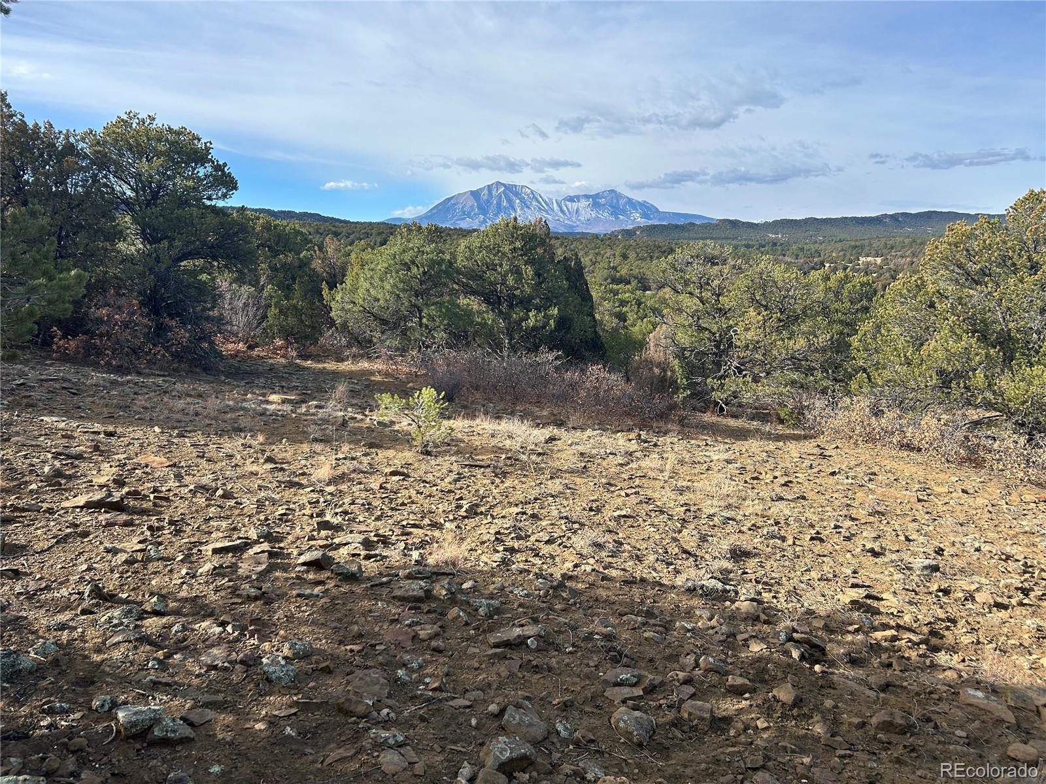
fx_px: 786
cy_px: 392
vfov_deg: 53.1
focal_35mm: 26
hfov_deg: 67.3
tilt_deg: -9.0
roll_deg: +0.7
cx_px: 523
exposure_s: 1/2841
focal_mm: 5.7
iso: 50
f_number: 1.5
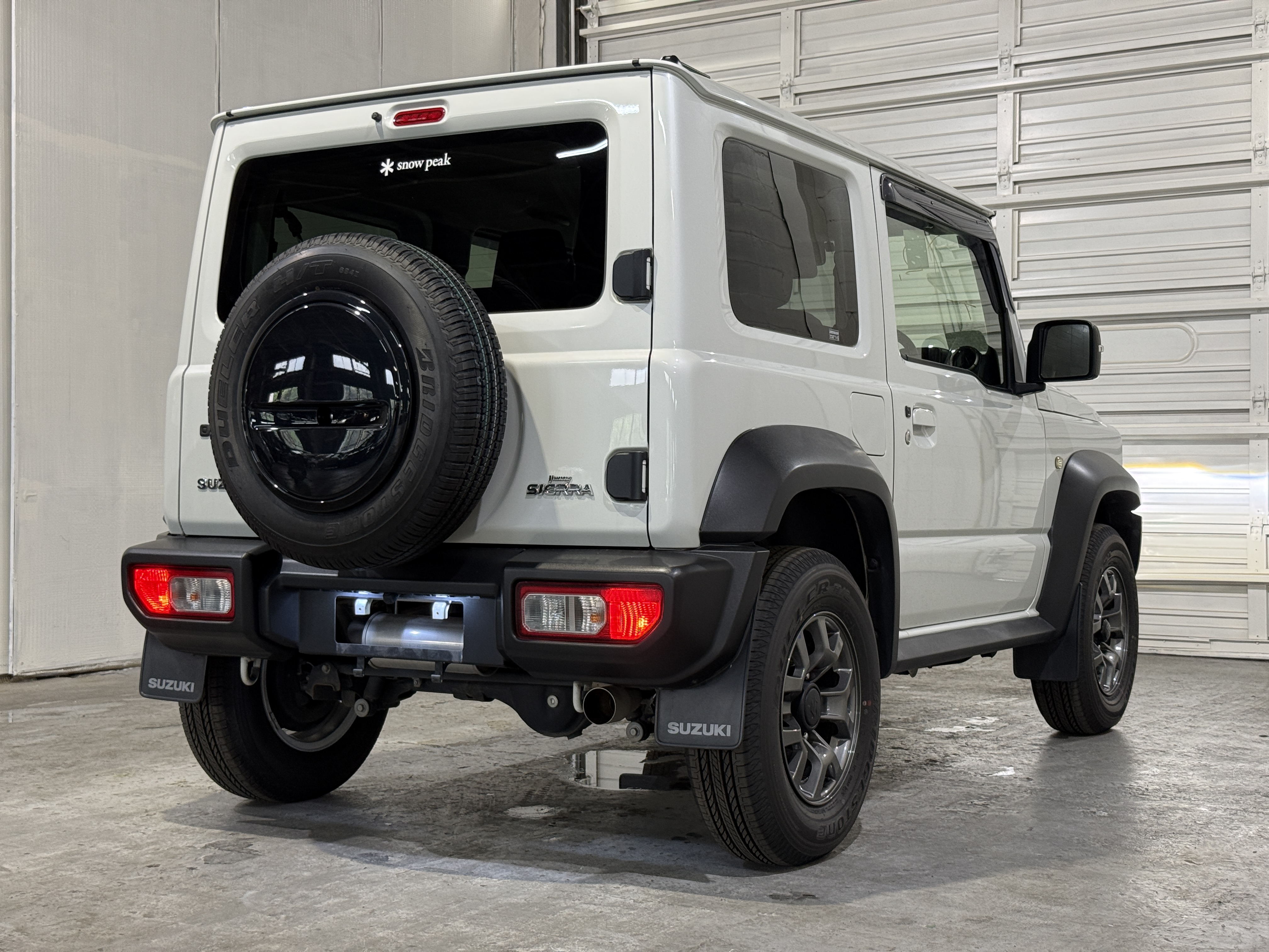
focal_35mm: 48
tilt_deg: +0.0
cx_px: 634
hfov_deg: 39.7
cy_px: 476
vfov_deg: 30.3
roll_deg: +0.3
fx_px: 1760
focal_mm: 6.76
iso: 100
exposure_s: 1/60
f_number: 1.78
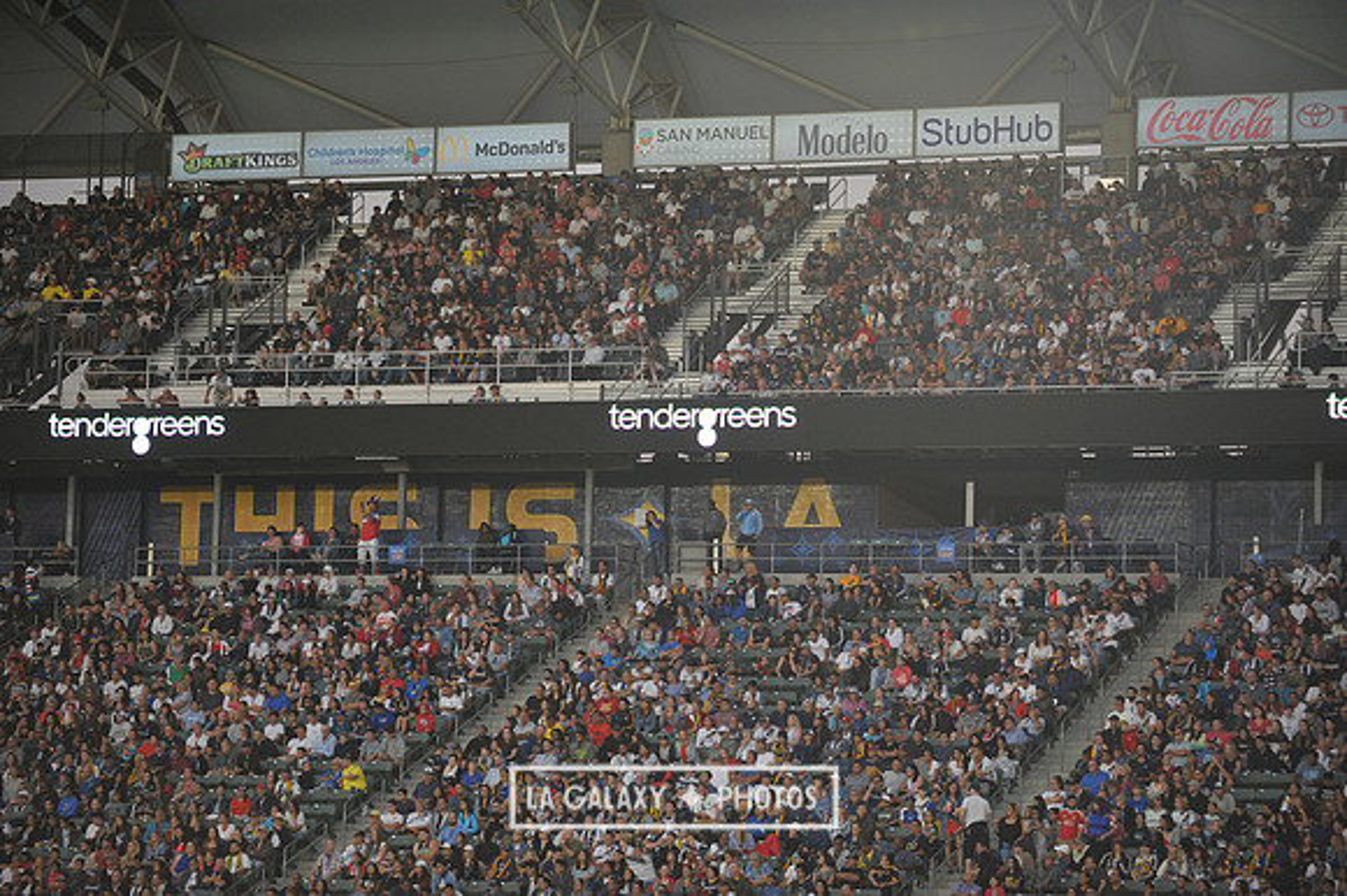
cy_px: 448
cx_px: 674
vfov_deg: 9.8
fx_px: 5235
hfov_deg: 14.7
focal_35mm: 140
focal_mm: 140
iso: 1250
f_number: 2.8
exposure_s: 1/1000
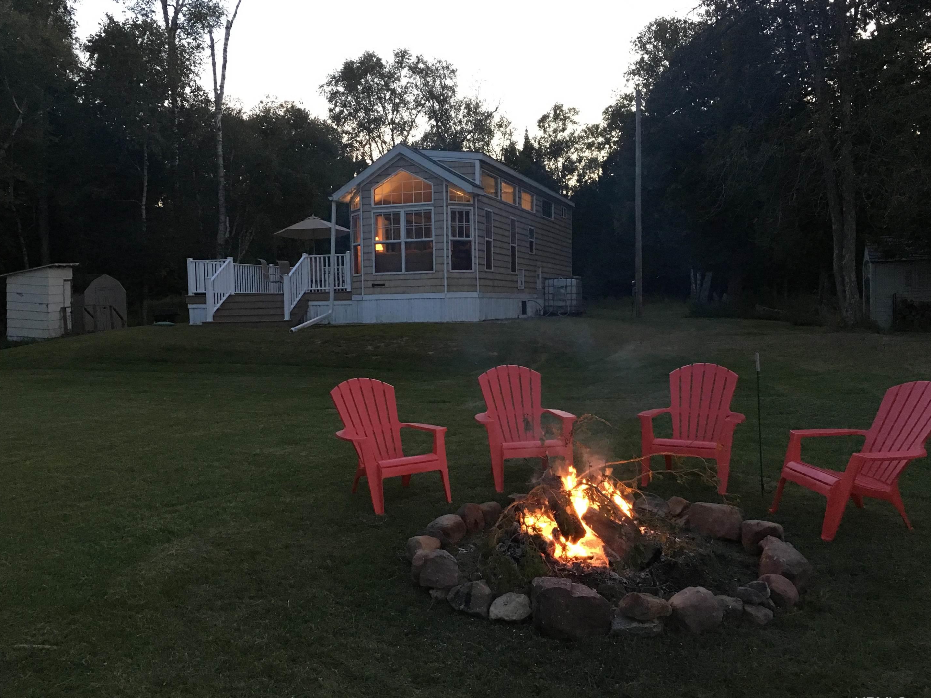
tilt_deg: -0.6
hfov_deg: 58.3
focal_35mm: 31
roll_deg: -0.6
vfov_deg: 45.4
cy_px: 346
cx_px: 447
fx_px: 834
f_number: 2.2
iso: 200
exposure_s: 1/15
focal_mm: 4.15
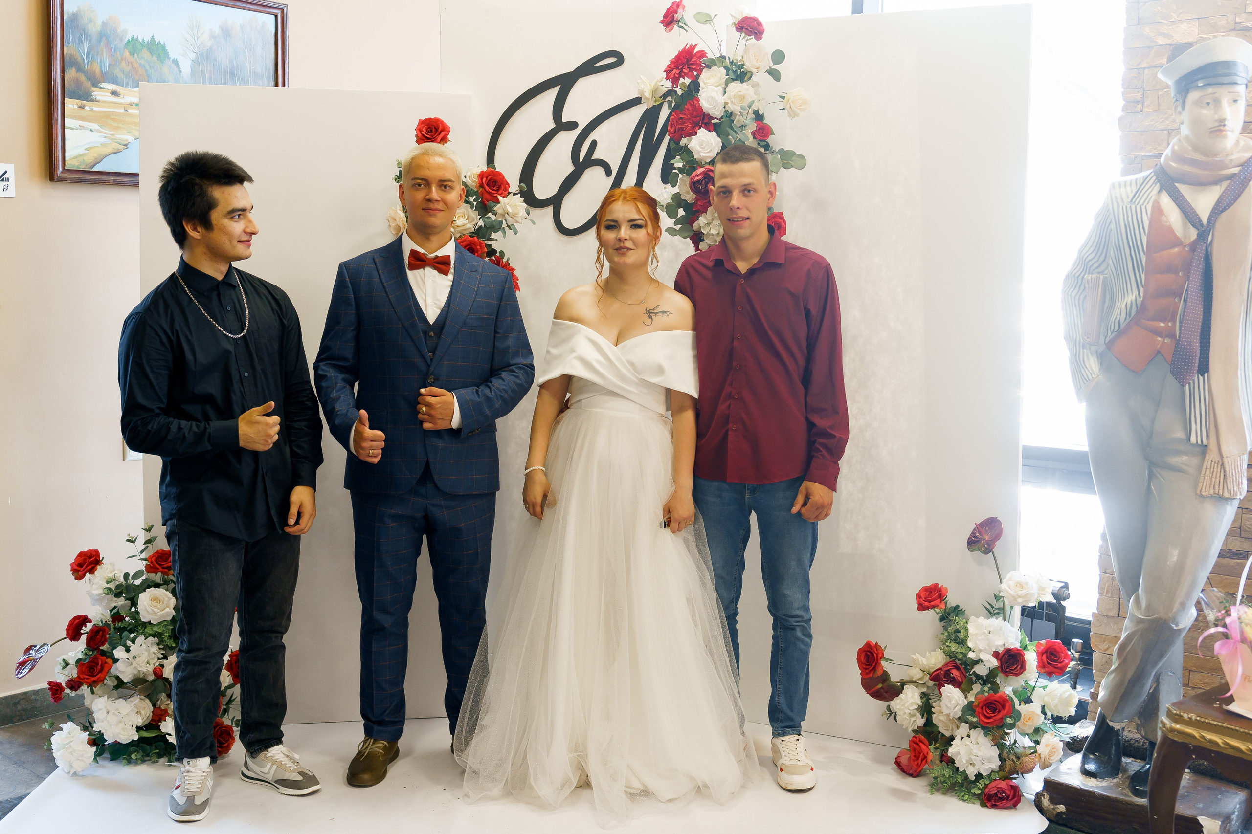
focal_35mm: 37
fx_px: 1282
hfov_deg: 52.1
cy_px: 417
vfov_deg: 36.1
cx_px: 626
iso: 800
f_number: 2.5
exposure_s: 1/125
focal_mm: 35
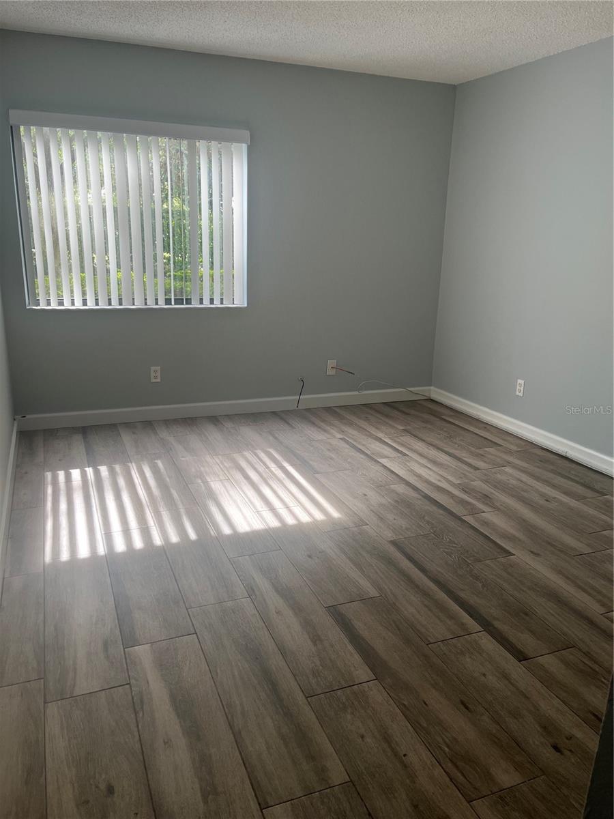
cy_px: 410
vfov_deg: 67.3
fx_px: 615
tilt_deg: -15.9
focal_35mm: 26
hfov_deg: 53.1
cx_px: 307
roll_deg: -0.4
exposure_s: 1/170
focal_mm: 5.1
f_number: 1.6
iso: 40
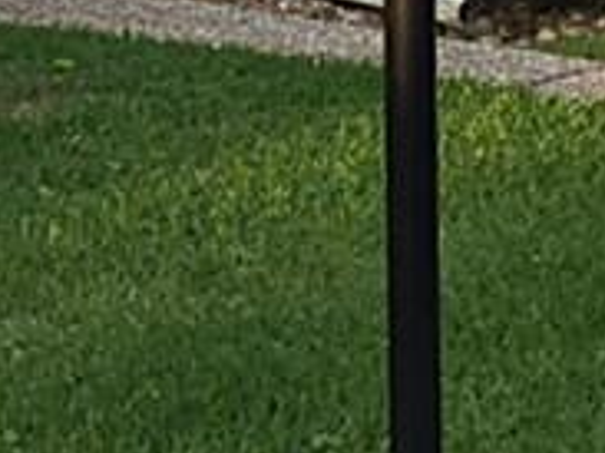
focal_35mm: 162
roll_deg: +0.2
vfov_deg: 8.6
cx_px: 89
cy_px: -470
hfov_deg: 12.1
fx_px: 2829
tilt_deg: -0.9
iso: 32
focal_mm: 4.15
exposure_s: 1/120
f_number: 2.2
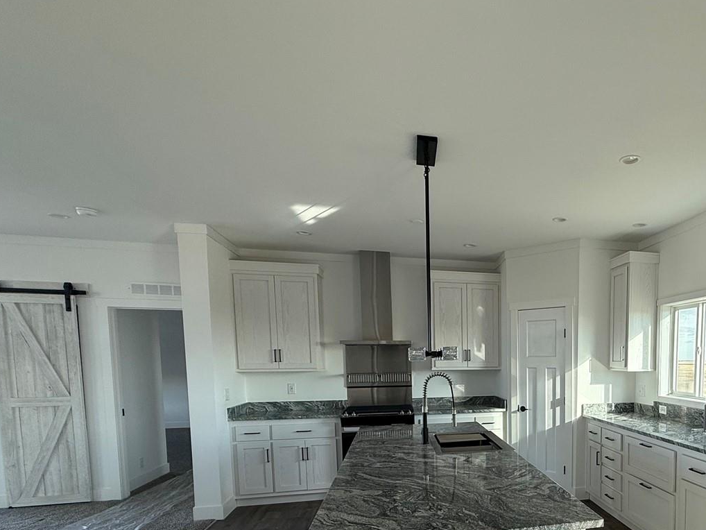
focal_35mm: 22
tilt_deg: -4.5
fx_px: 449
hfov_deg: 71.5
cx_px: 524
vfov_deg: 58.0
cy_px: 396
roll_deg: +0.2
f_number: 2.2
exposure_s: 1/99
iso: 80
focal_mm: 2.22
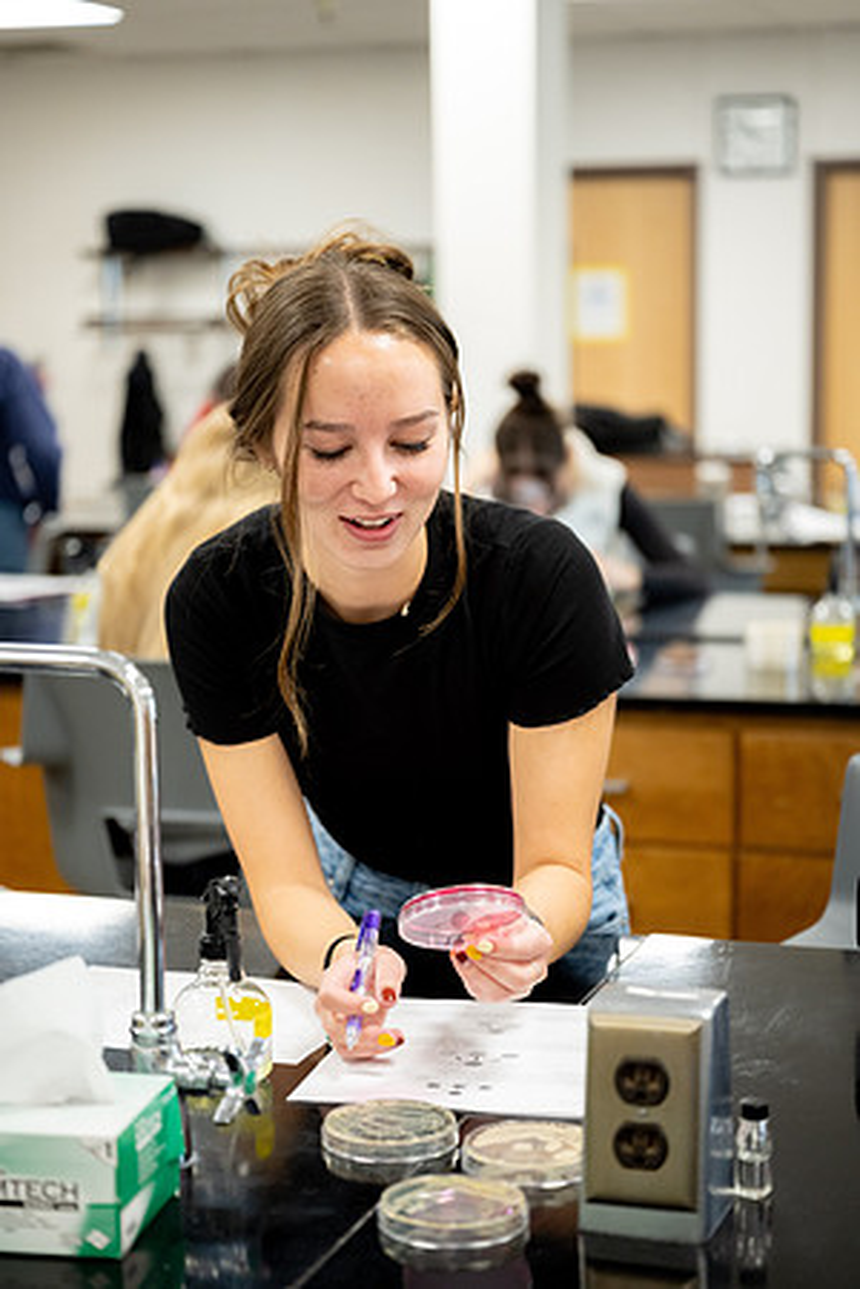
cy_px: 644
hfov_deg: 20.9
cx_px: 430
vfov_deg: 31.0
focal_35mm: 65
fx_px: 2329
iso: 1000
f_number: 2.8
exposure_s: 1/160
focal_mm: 65
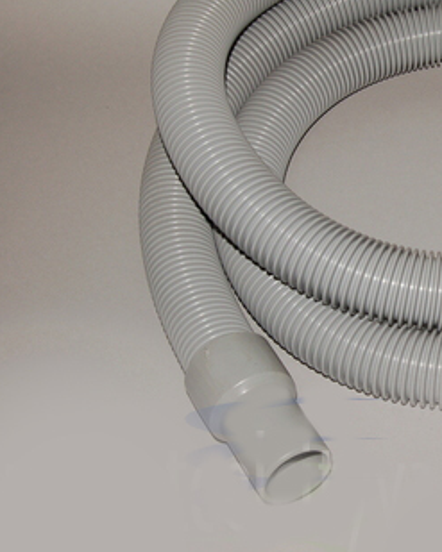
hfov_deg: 20.5
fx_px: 1162
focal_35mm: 71
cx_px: 497
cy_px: 225
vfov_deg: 26.7
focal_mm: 26
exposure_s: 1/60
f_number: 16
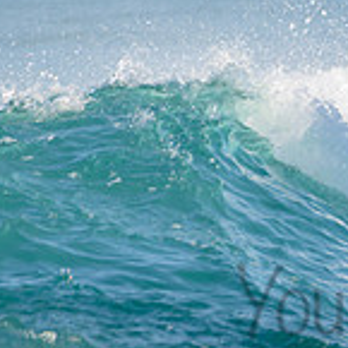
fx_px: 23601
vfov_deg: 0.8
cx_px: 596
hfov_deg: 0.8
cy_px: 273
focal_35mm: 2075
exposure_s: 1/2000
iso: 360
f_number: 5.6
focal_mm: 500
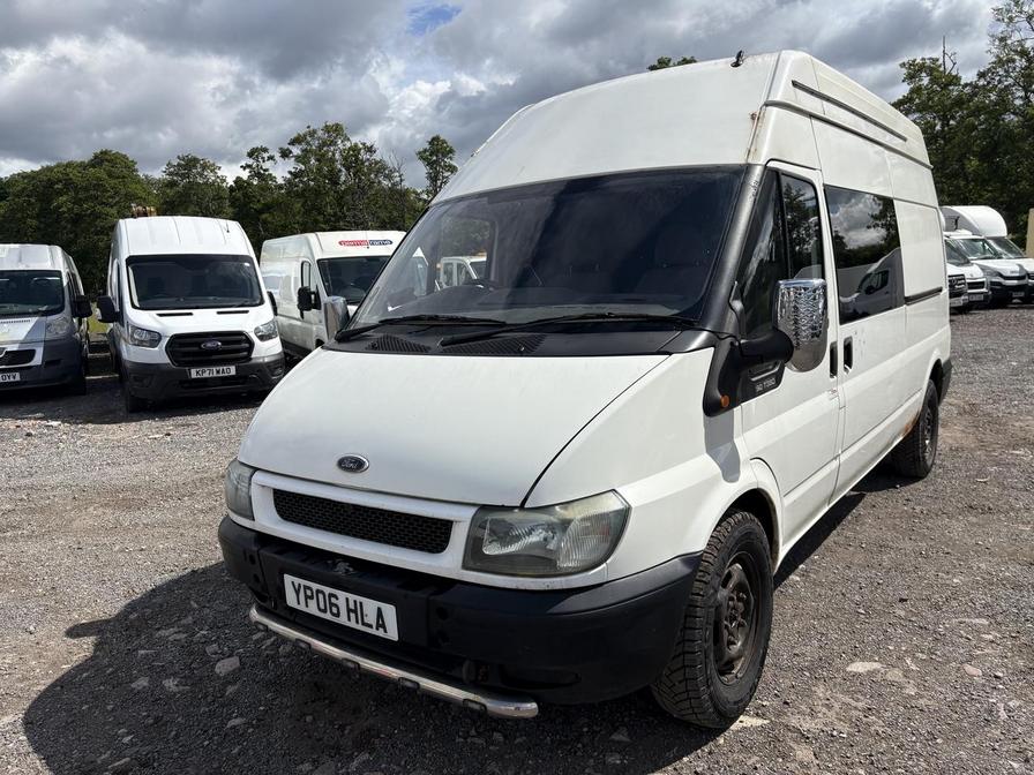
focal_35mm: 26
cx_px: 517
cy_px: 388
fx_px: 777
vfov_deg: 53.1
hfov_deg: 67.3
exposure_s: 1/5814
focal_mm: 5.96
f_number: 1.6
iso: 50
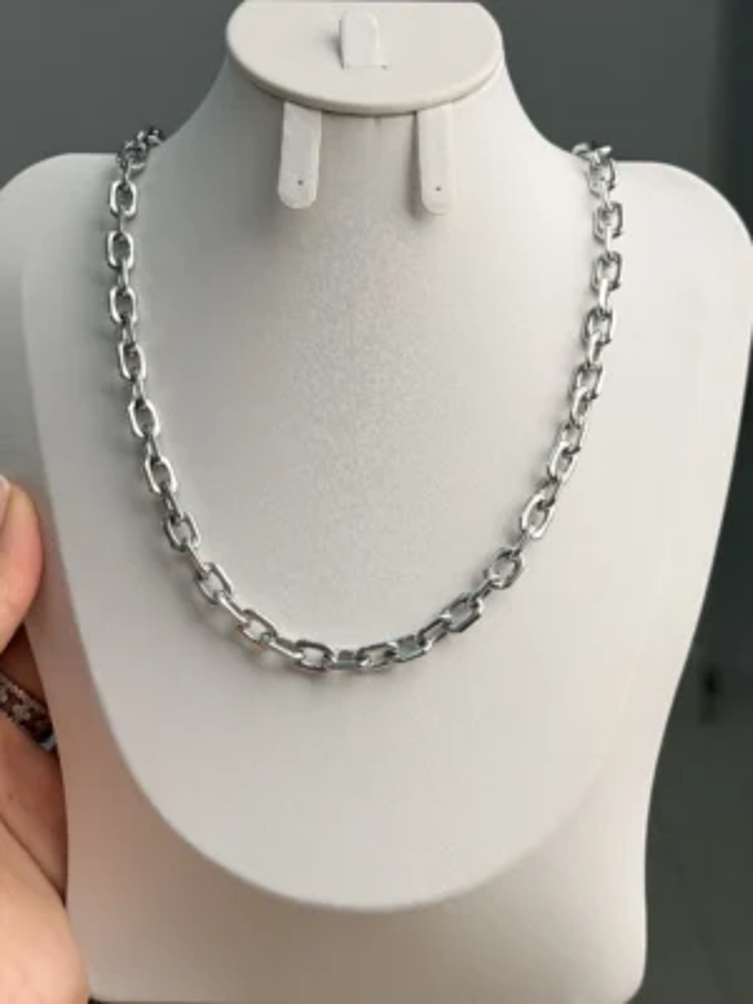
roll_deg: -0.3
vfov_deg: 39.7
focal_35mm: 48
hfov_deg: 30.3
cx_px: 376
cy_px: 502
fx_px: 1392
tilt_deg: -14.9
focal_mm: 6.76
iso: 64
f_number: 1.78
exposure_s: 1/975
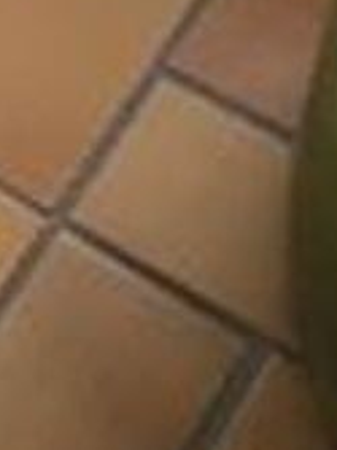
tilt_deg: -46.6
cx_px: -906
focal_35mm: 232
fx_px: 3015
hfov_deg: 5.7
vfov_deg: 8.0
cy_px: -562
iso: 50
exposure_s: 1/33
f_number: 2.2
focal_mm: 4.15
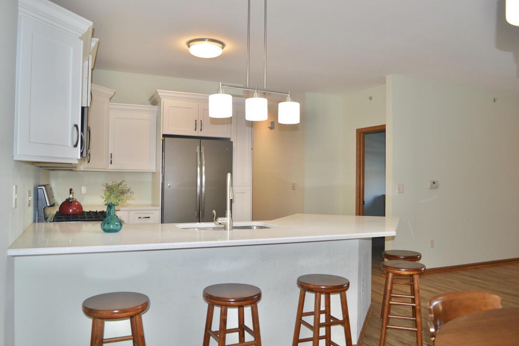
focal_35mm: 27
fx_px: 389
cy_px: 173
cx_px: 260
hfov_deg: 67.4
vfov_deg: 47.9
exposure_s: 1/60
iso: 320
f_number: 3.5
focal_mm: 18
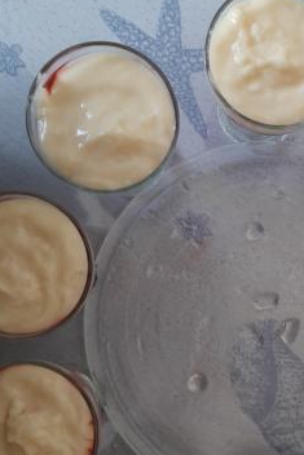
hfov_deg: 25.7
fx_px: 645
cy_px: 291
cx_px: 268
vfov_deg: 38.6
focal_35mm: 51
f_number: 2
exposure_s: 1/50
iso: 200
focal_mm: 4.6
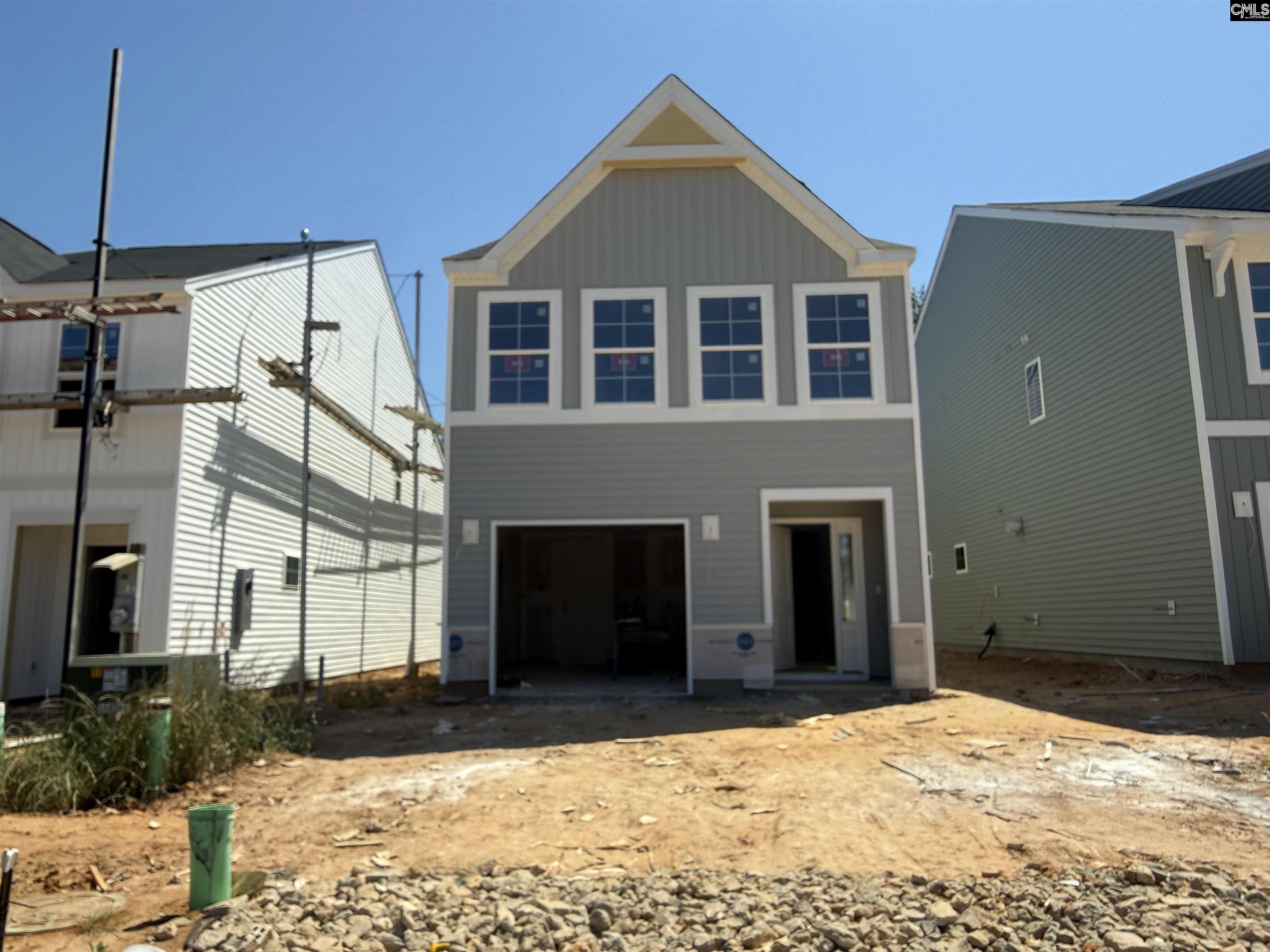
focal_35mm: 24
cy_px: 476
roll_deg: +0.3
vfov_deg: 56.8
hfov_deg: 71.6
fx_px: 881
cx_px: 635
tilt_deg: +9.7
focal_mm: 2.22
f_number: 2.2
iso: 50
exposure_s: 1/3125
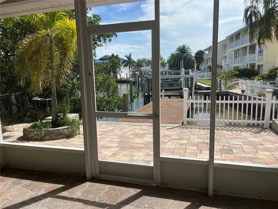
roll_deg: +1.9
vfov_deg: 53.1
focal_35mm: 26
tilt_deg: -8.4
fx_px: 209
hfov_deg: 67.3
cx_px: 139
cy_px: 104
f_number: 1.6
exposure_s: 1/2632
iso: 50
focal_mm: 5.1
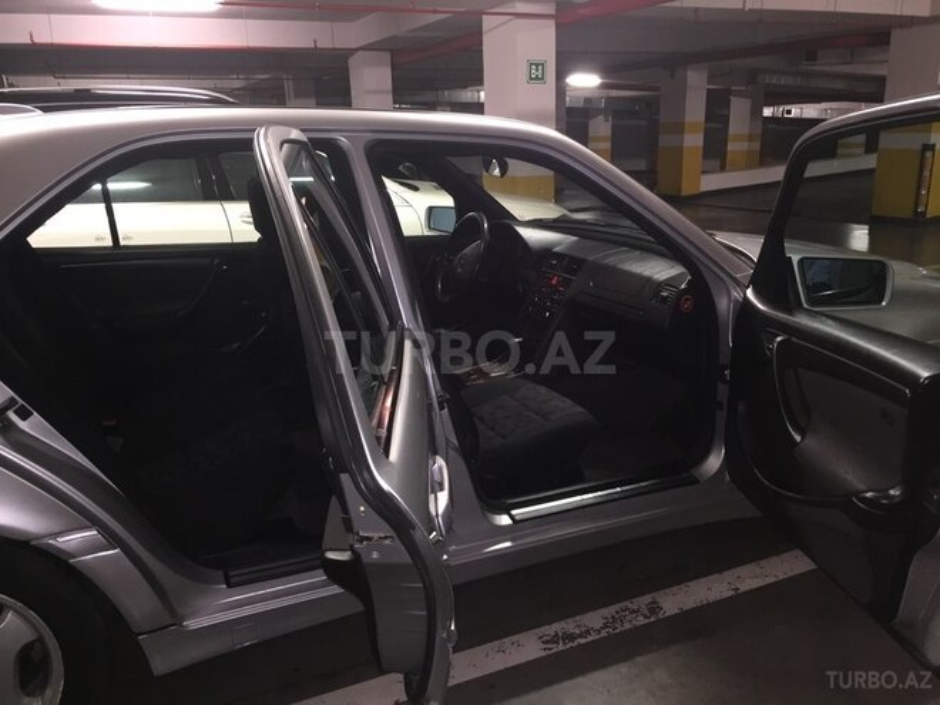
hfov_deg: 61.7
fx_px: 787
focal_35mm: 29
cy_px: 352
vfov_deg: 48.2
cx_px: 470
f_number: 2.2
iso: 160
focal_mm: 4.15
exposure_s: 1/17
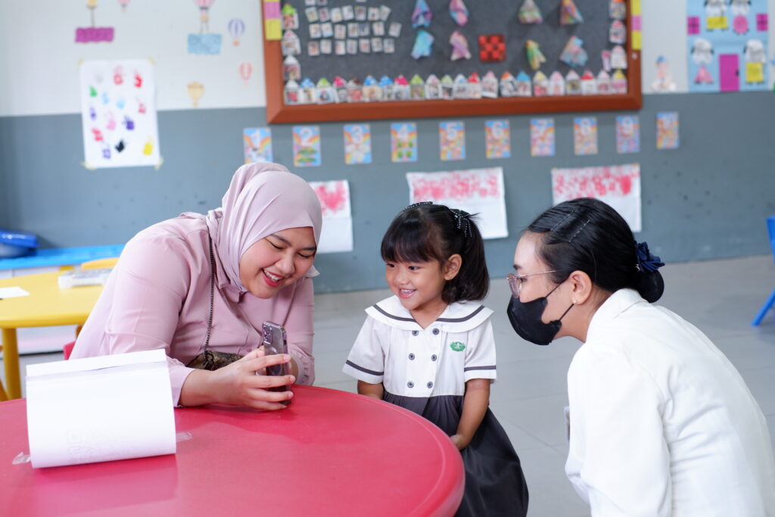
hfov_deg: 43.6
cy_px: 258
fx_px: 969
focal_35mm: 45
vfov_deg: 29.9
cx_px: 388
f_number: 2.5
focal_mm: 30
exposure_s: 1/100
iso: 1000
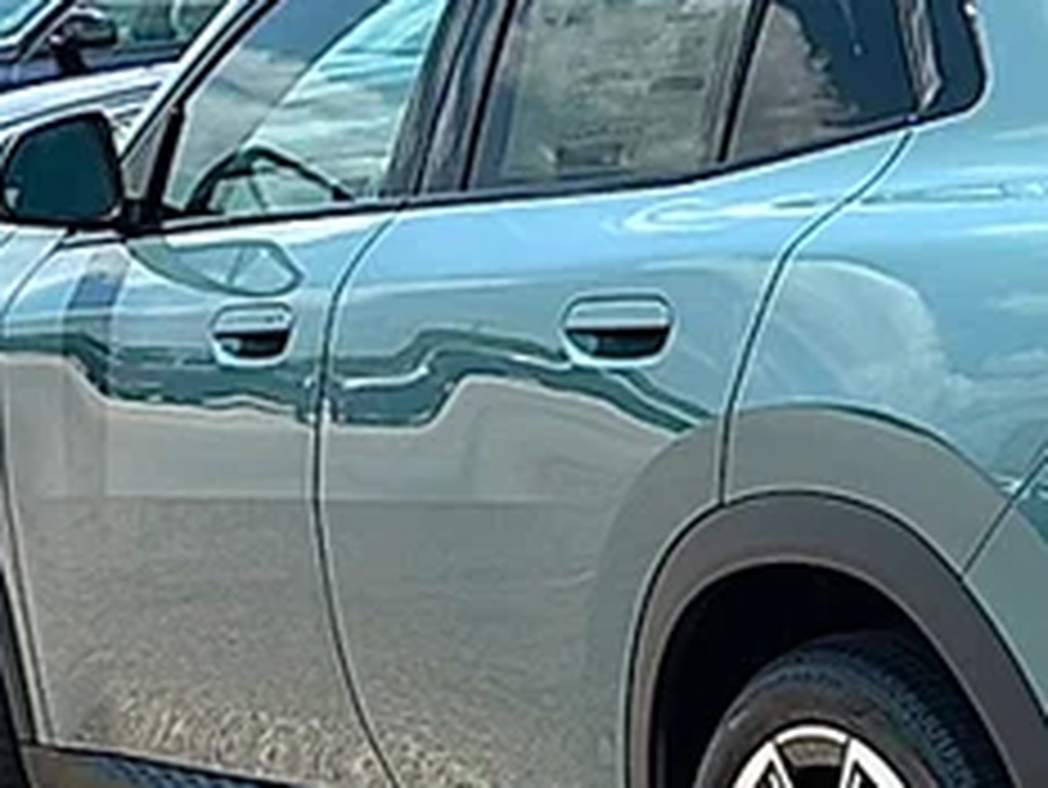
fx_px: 3453
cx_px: 1201
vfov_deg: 13.0
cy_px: 453
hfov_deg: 16.6
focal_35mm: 114
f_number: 1.78
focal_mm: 6.86
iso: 80
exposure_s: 1/4587
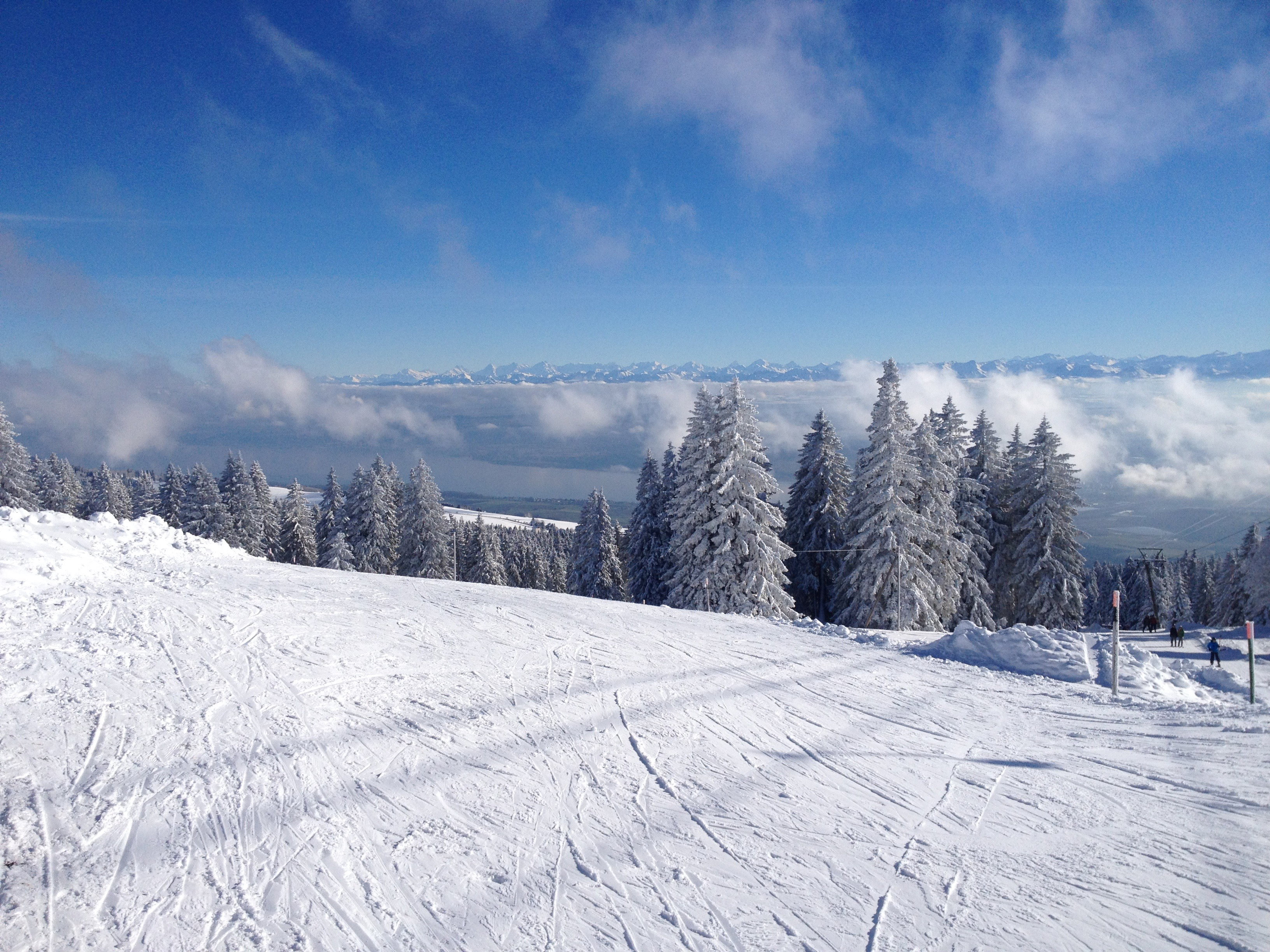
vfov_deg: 40.7
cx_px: 635
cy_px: 476
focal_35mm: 35
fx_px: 1284
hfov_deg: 52.6
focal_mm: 4.28
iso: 50
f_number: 2.4
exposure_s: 1/4255
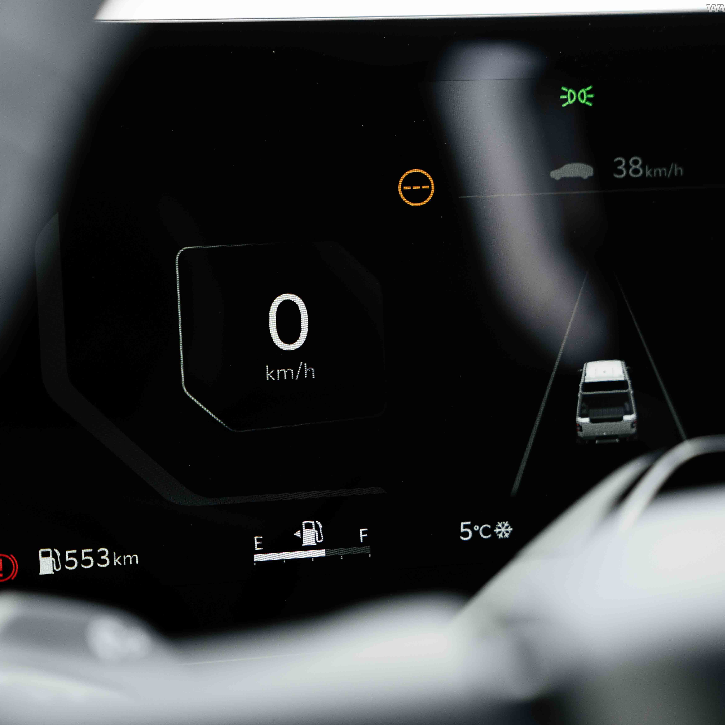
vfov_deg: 24.3
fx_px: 1682
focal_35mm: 71
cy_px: 362
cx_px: 315
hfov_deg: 24.3
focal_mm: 55
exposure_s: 1/500
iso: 640
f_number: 2.8
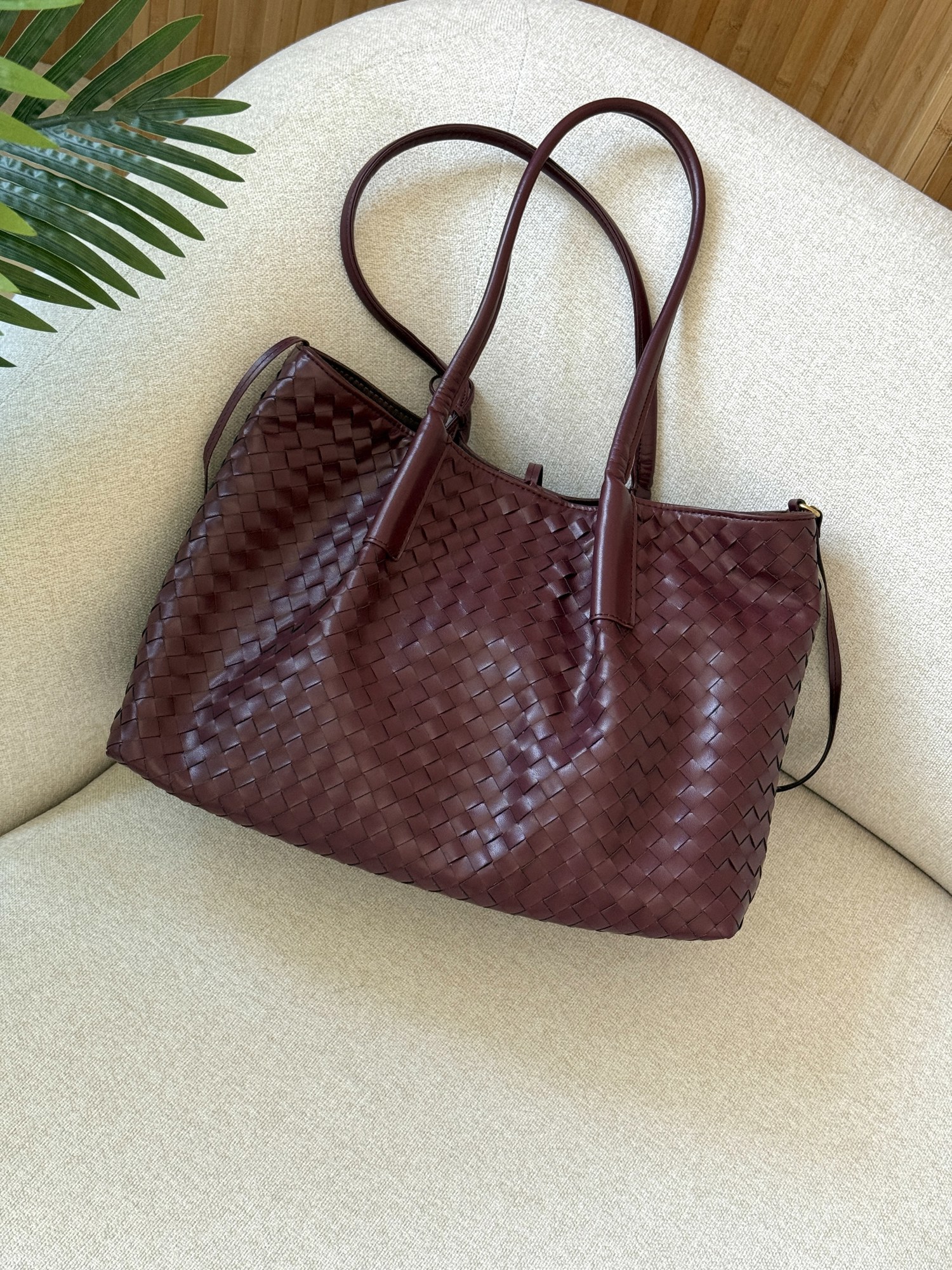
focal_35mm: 48
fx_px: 1760
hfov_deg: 30.3
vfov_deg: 39.7
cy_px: 635
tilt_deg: -55.9
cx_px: 476
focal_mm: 6.76
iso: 100
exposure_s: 1/60
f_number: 1.78
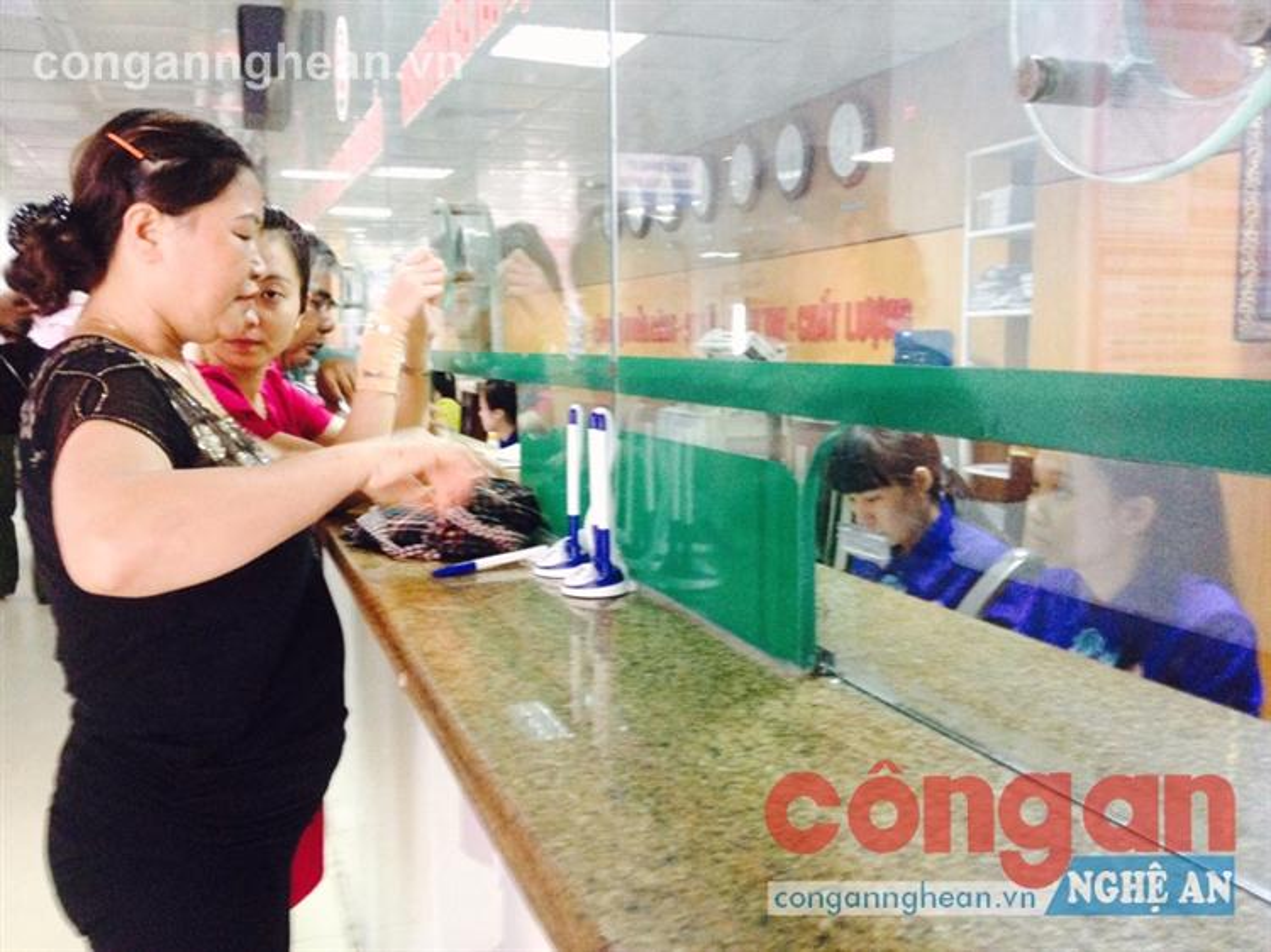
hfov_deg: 52.6
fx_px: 1285
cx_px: 636
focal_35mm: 35
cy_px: 476
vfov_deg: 40.7
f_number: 2.4
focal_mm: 4.28
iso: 400
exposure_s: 1/17
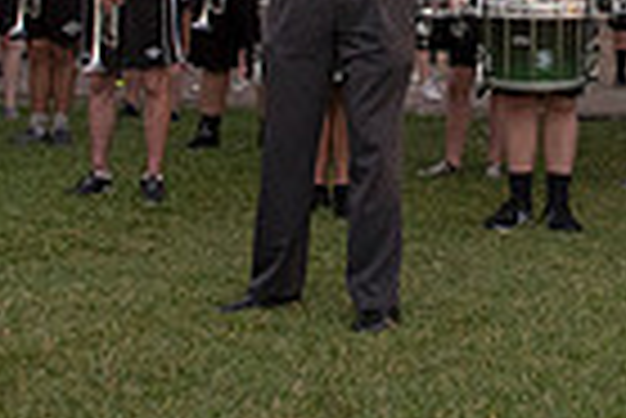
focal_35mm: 100
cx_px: 612
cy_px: -196
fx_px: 1741
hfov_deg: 19.8
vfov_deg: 13.0
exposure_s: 1/400
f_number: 3.2
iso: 2000
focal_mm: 24
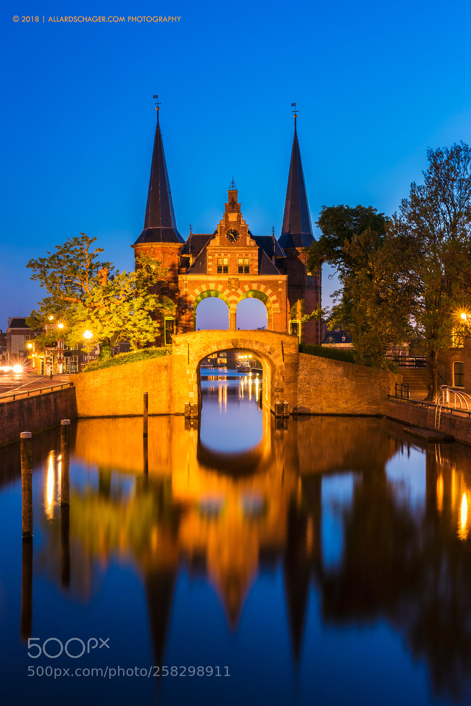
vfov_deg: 53.1
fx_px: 706
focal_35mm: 36
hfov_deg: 36.9
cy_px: 353
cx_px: 236
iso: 200
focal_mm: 36
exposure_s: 30
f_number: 13
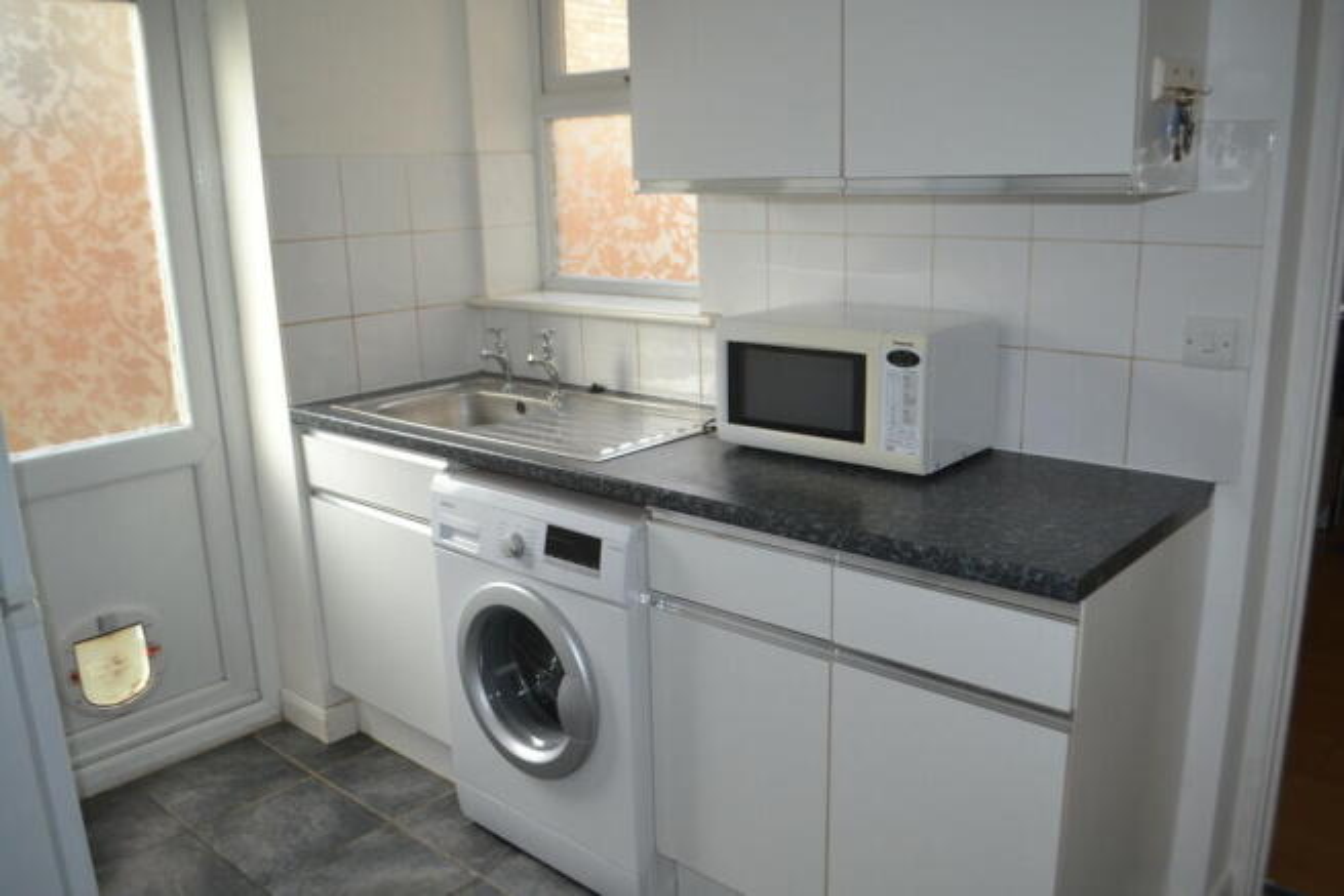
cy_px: 448
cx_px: 672
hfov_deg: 67.4
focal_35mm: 27
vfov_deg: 48.0
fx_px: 1008
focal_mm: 18
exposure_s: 1/100
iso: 400
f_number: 4
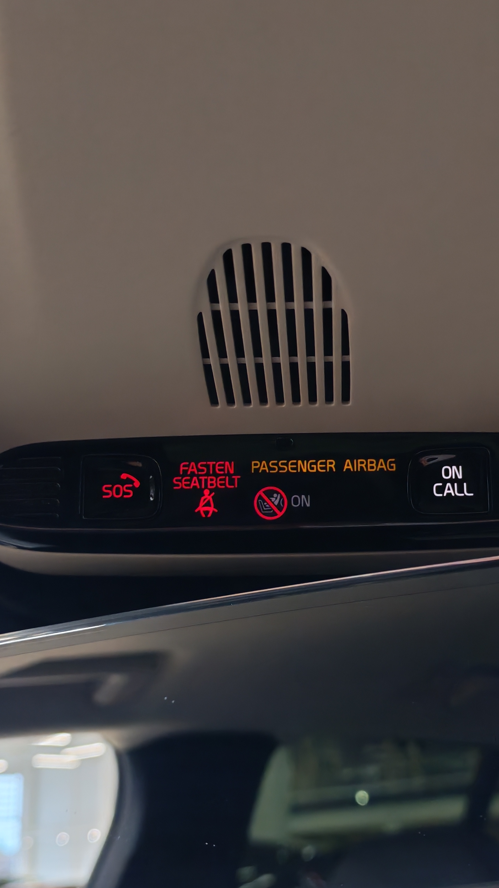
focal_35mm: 47
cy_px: 445
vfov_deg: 43.7
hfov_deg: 25.4
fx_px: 1106
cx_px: 292
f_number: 1.9
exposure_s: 1/100
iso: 640
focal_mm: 6.12
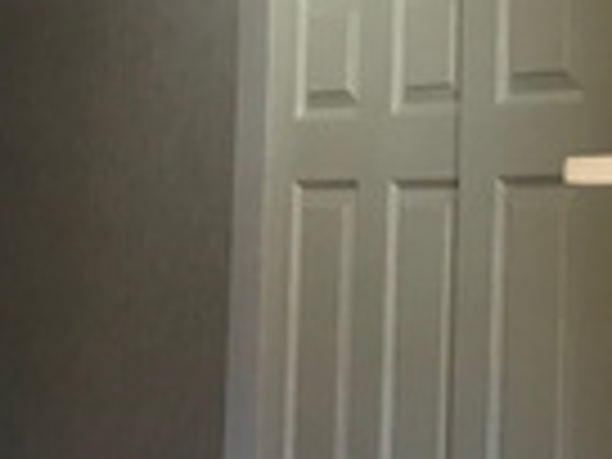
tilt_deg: +4.8
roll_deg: +0.4
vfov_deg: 11.2
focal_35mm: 132
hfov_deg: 14.0
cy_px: 32
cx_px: 909
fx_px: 2334
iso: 25
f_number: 1.8
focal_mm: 3.99
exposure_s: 1/30
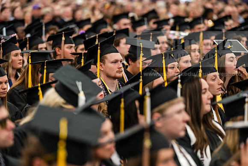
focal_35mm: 200
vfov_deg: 6.9
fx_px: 1378
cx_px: 124
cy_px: 83
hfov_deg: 10.3
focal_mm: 200
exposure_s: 1/200
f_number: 4
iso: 4000
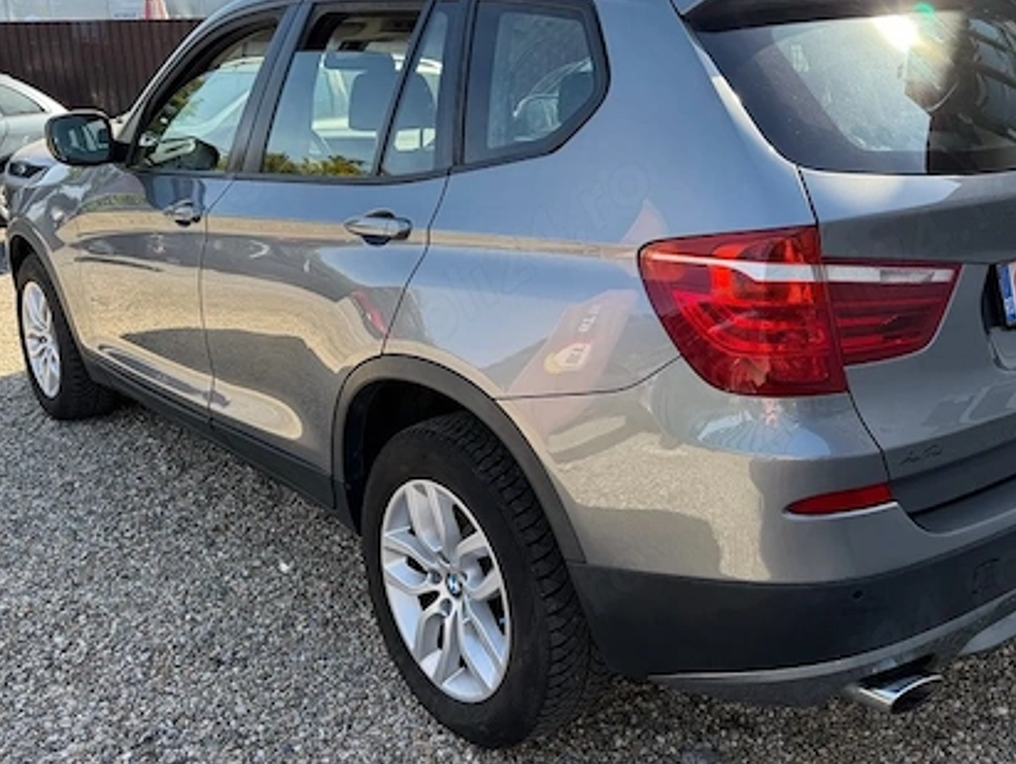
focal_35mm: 35
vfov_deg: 40.5
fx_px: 1028
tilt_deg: -13.3
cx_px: 588
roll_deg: +2.3
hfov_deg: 52.4
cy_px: 292
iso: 100
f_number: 1.78
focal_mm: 6.76
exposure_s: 1/1018
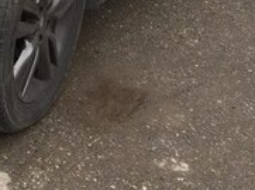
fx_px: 779
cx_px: -86
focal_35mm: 106
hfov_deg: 17.3
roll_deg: -5.7
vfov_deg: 13.0
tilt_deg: -16.9
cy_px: -116
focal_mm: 4.15
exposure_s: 1/120
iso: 32
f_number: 2.2
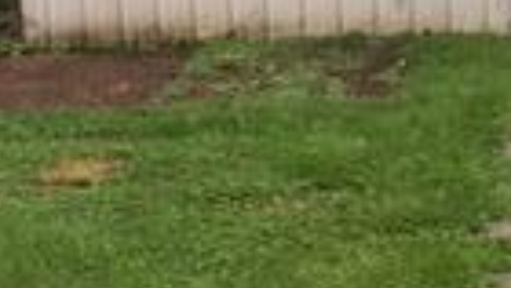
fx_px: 1953
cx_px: 580
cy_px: 157
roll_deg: +1.8
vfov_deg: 8.4
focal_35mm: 144
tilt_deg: -10.6
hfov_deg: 14.5
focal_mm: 4.15
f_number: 2.2
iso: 50
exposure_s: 1/30
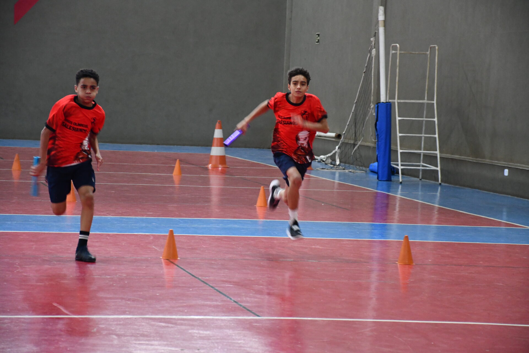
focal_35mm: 135
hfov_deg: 15.2
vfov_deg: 10.2
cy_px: 176
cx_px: 264
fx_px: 1984
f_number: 5.3
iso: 3200
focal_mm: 90
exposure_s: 1/100
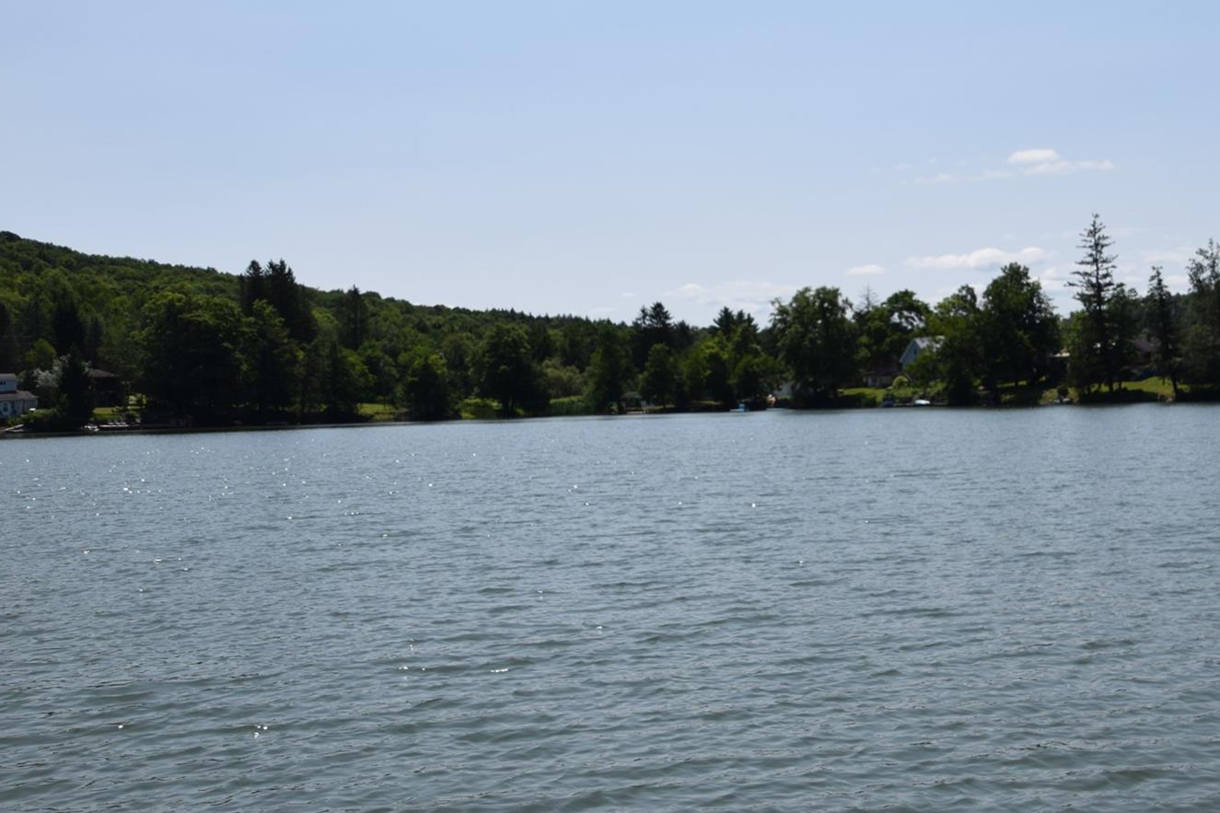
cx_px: 729
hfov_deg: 38.7
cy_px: 358
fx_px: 1728
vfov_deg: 26.5
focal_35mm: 51
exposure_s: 1/500
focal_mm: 22
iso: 200
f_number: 11
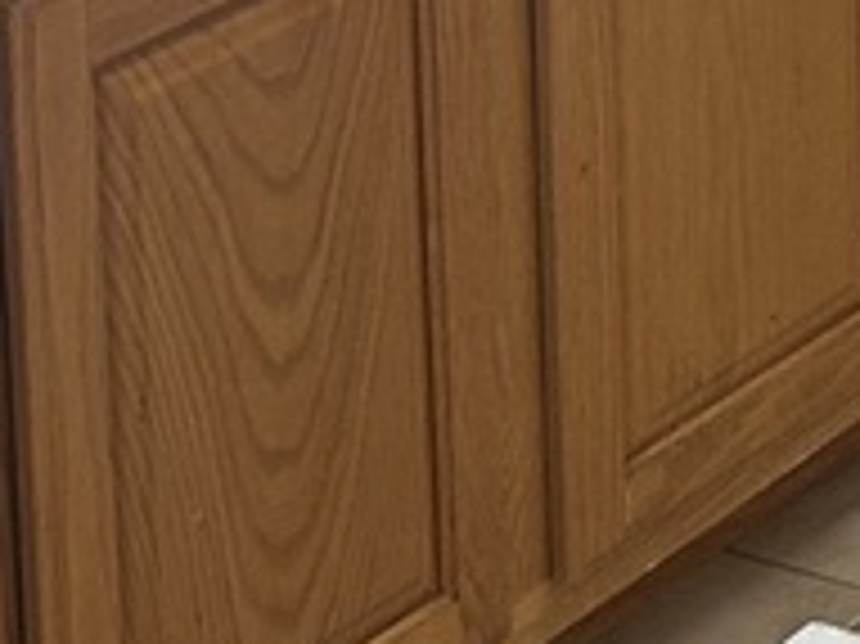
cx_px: 1990
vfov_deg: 7.0
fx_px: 4866
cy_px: -1036
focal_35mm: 196
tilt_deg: -10.9
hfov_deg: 9.2
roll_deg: -1.5
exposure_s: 1/120
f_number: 1.5
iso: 80
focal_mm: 5.7
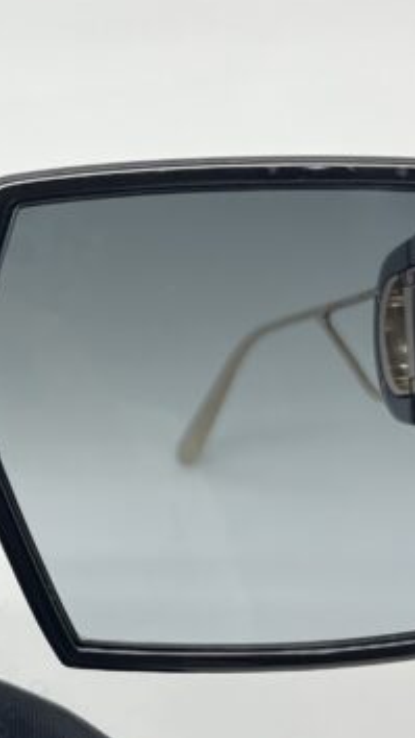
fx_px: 1605
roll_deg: +3.1
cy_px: 469
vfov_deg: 25.8
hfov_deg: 14.2
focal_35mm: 82
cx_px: -108
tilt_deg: -43.4
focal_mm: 5.7
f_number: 1.5
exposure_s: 1/100
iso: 40
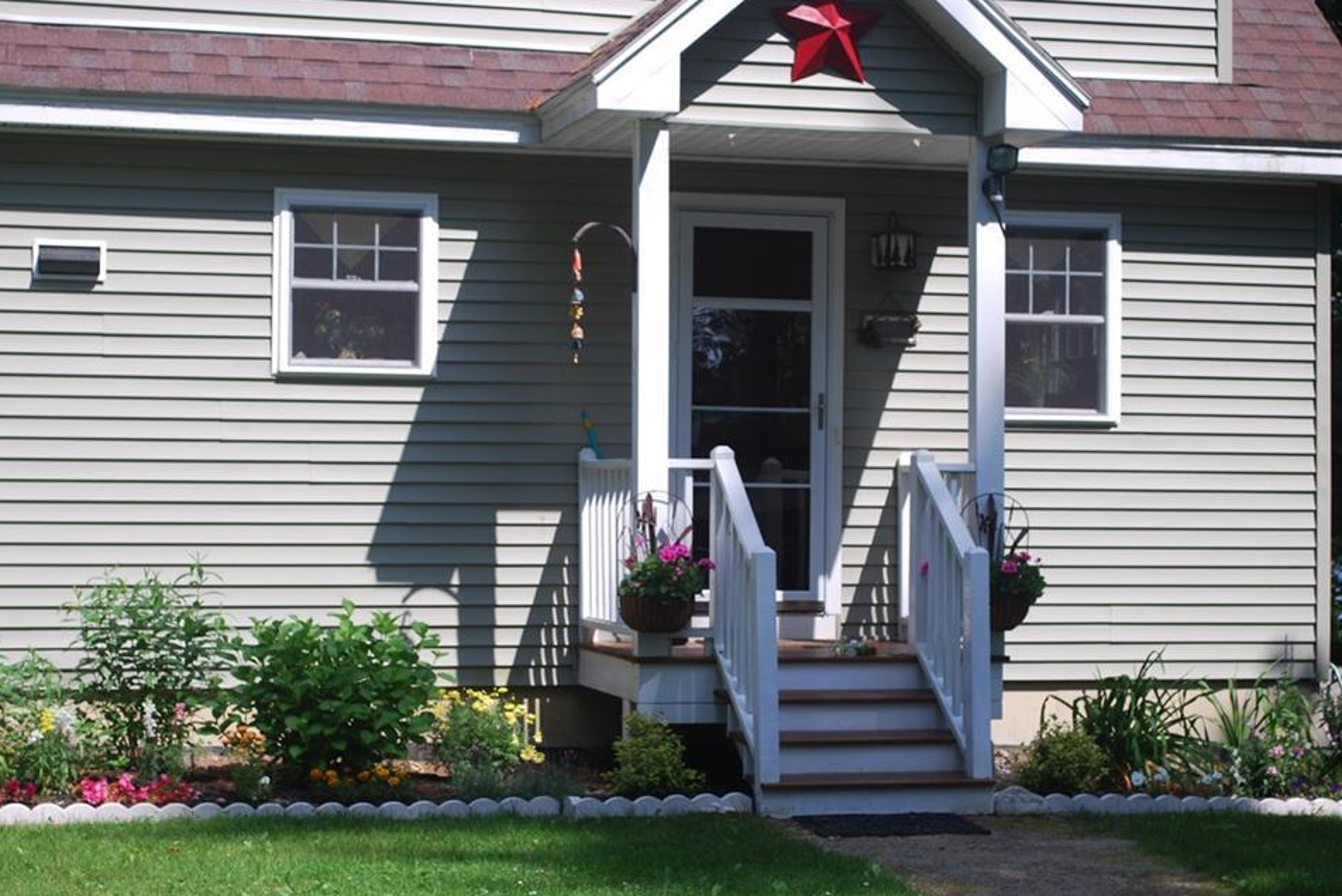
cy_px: 466
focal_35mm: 71
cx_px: 623
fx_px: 2648
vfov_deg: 19.2
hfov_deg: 28.4
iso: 100
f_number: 7.1
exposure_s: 1/200
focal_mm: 44
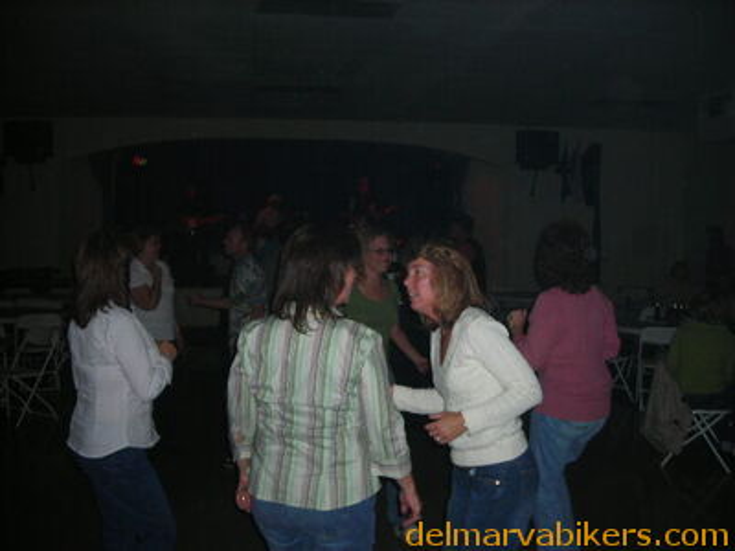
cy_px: 276
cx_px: 368
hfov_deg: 49.0
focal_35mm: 38
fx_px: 807
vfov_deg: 37.7
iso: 126
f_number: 3.2
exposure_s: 1/60.1
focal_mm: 6.3
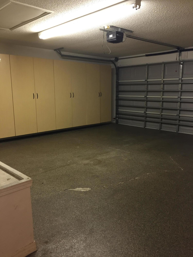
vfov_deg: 61.7
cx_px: 96
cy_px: 128
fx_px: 216
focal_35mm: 29
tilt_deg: -9.7
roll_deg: +0.0
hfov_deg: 48.2
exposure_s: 1/30
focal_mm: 4.15
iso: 80
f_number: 2.2
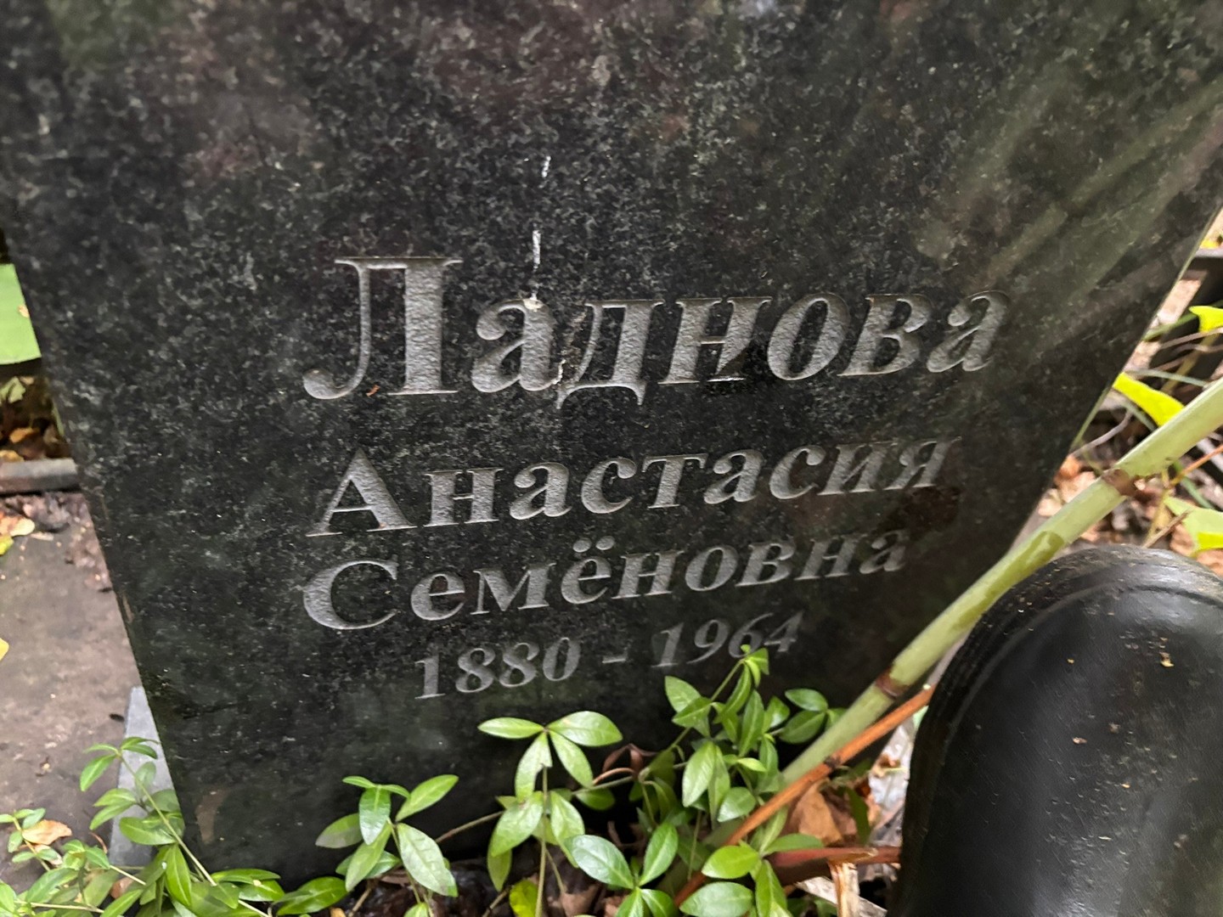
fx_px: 919
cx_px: 612
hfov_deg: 67.3
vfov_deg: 53.1
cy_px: 458
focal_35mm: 26
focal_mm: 5.96
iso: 640
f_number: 1.6
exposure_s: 1/30
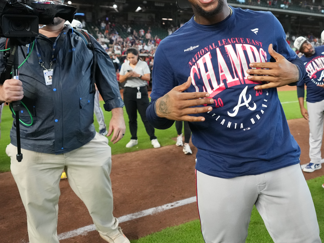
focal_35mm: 31
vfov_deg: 44.5
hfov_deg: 56.8
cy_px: 72
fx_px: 290
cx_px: 221
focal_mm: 16
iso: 3200
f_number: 2.8
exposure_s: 1/1600
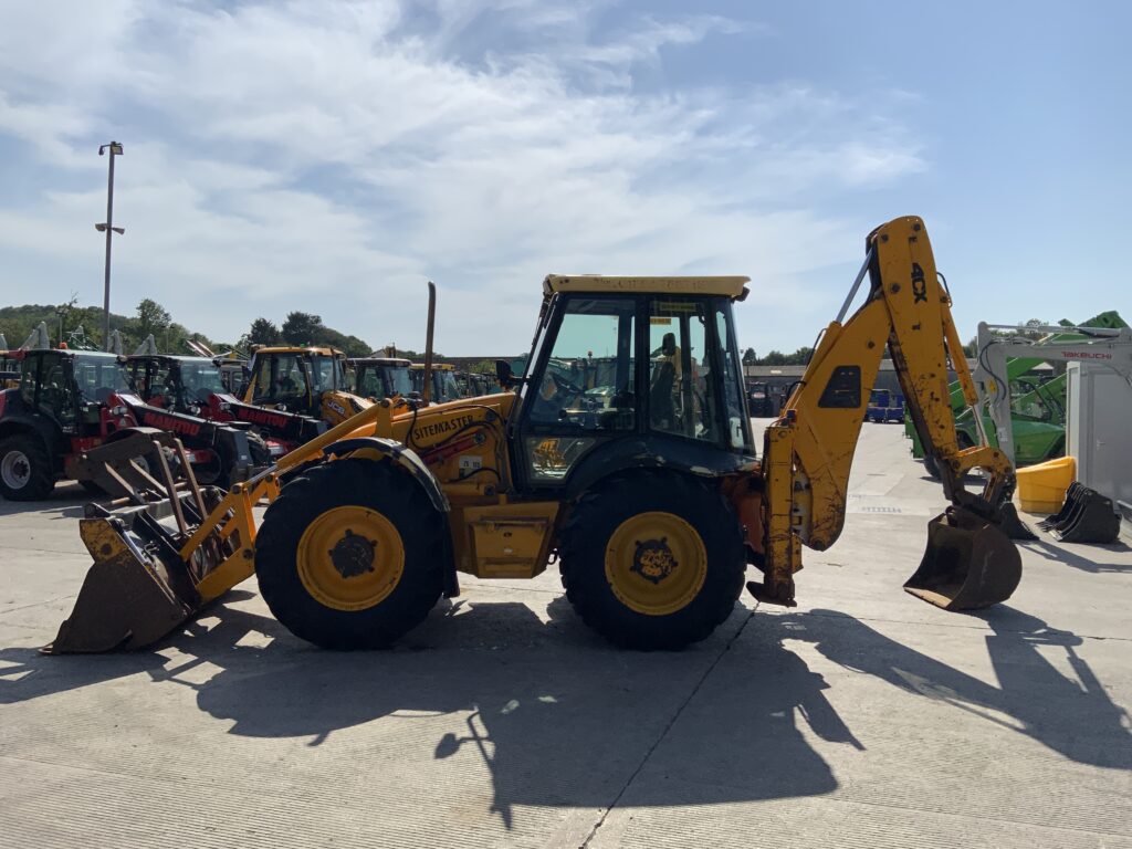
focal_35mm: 29
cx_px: 566
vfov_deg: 48.2
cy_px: 424
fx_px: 948
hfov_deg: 61.7
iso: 20
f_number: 1.8
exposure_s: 1/4785
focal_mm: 3
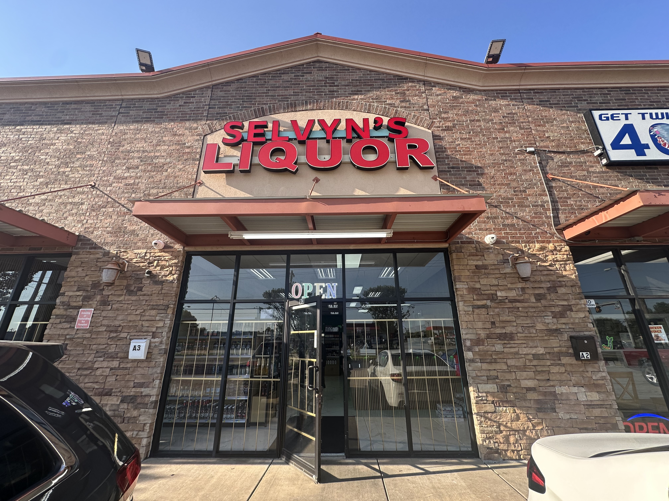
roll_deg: -0.9
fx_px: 271
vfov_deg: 85.7
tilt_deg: +18.4
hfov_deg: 102.1
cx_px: 334
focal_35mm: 14
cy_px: 250
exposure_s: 1/479
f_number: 2.2
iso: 40
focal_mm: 2.22
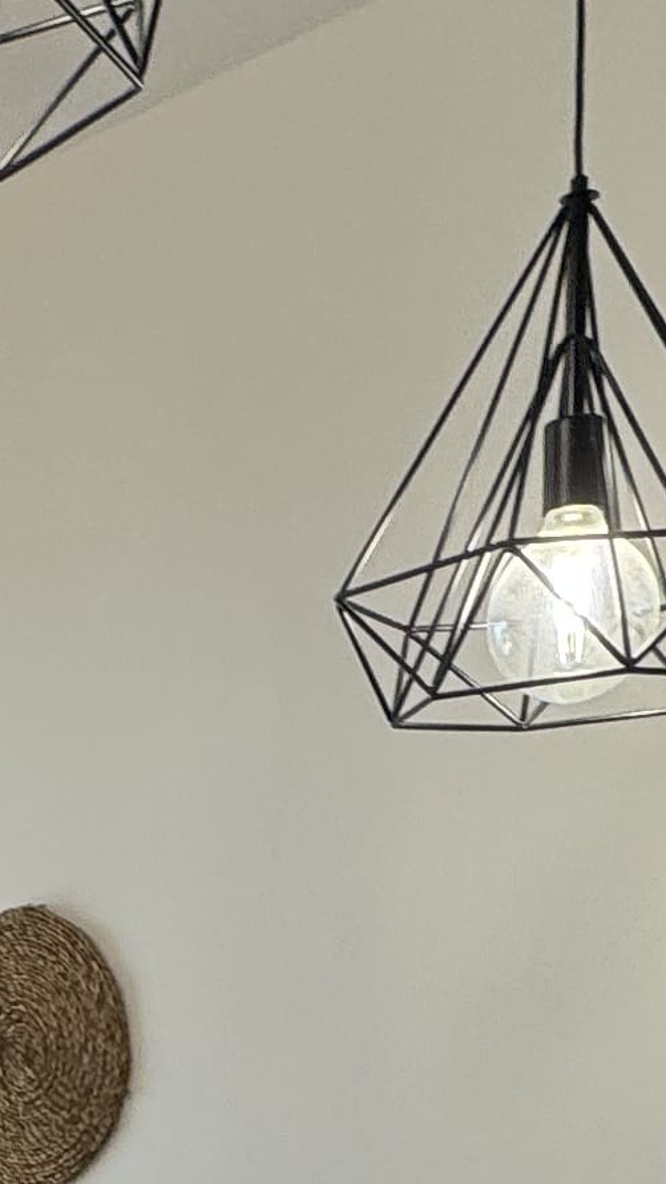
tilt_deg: -8.8
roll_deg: +1.7
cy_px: 1482
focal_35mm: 69
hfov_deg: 16.5
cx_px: -190
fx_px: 2167
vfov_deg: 26.5
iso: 40
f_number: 2.2
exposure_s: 1/127
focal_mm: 2.22
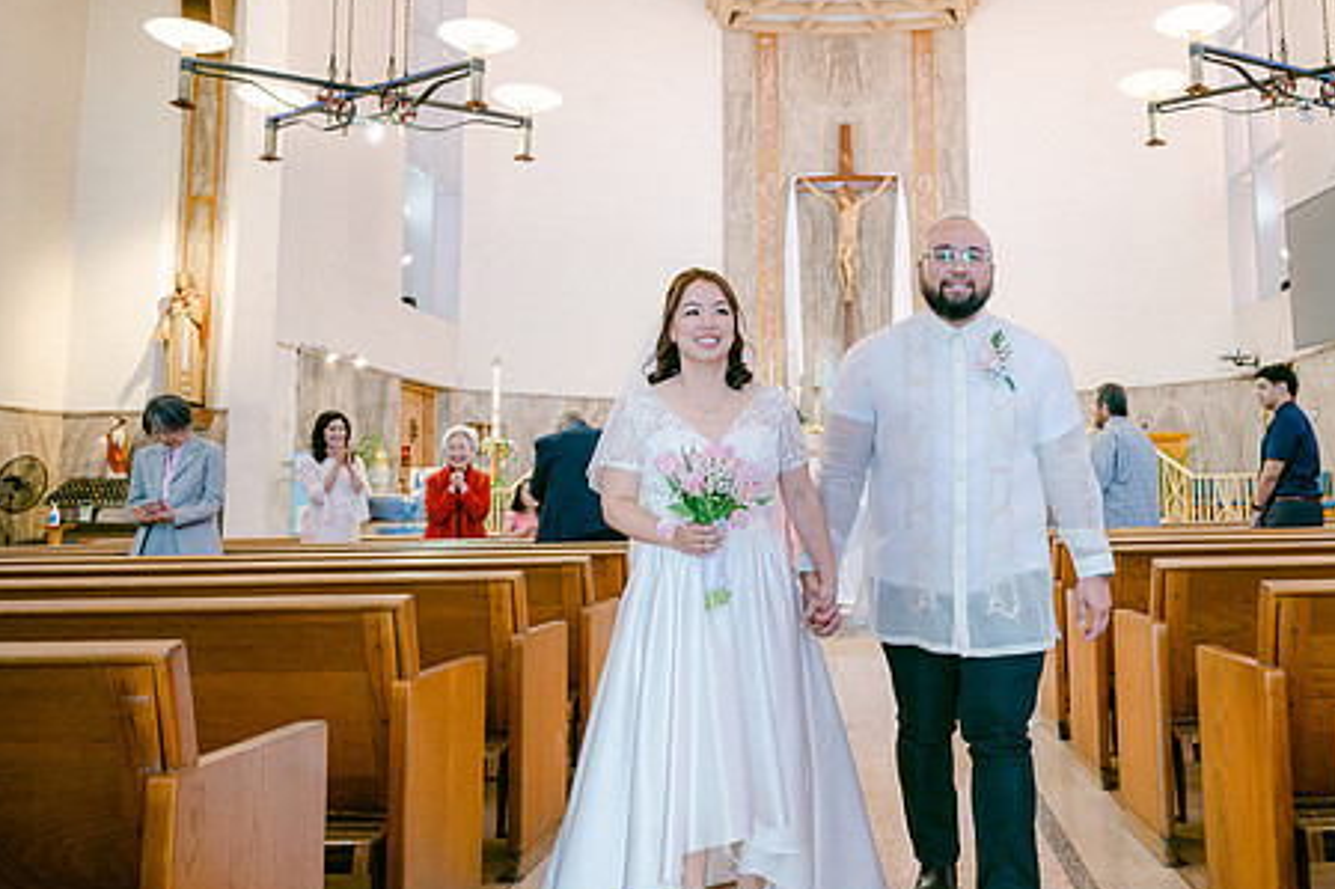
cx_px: 853
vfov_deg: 42.1
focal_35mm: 31
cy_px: 366
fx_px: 1149
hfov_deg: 59.3
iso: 2000
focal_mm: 24
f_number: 3.5
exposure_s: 1/125
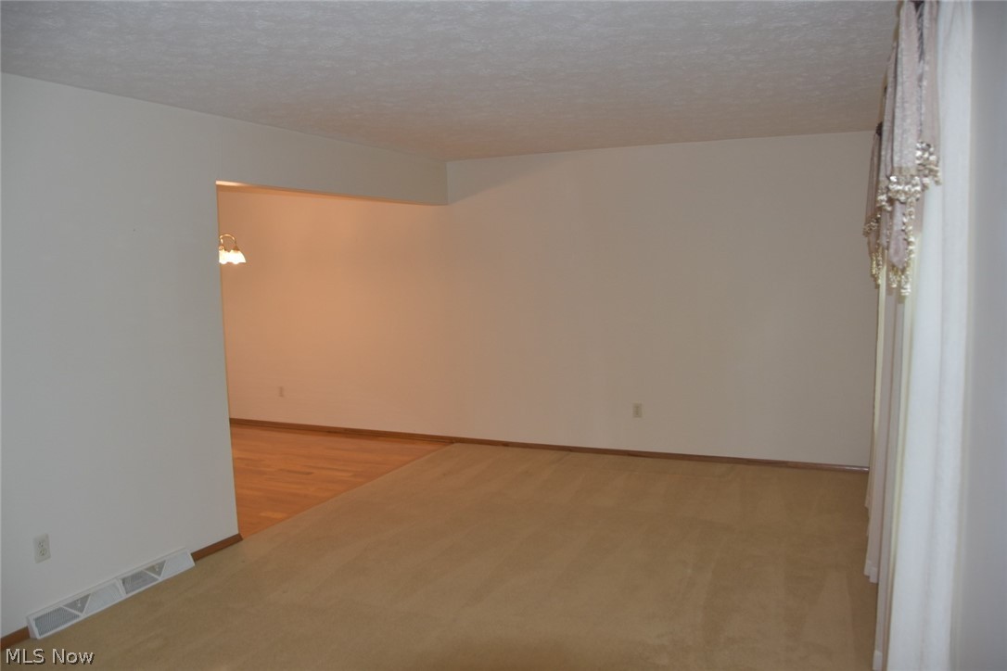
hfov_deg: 67.4
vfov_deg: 47.9
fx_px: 755
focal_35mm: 27
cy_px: 336
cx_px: 504
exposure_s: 1/60
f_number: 3.5
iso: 400
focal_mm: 18
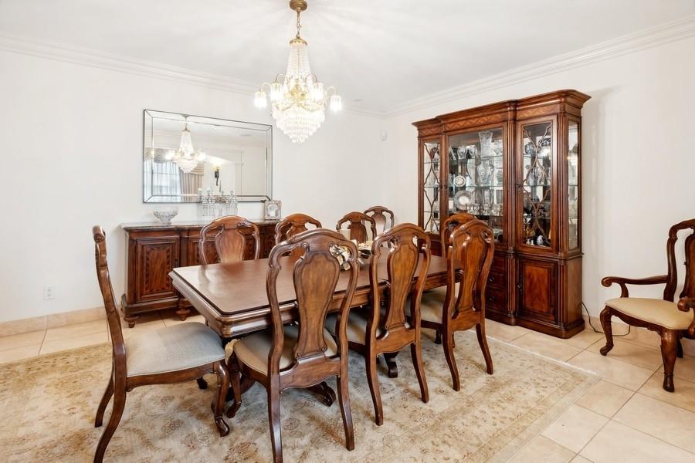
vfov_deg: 70.4
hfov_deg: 93.3
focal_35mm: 17
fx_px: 328
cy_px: 232
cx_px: 348
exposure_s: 1/4
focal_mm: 11
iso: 320
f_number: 8
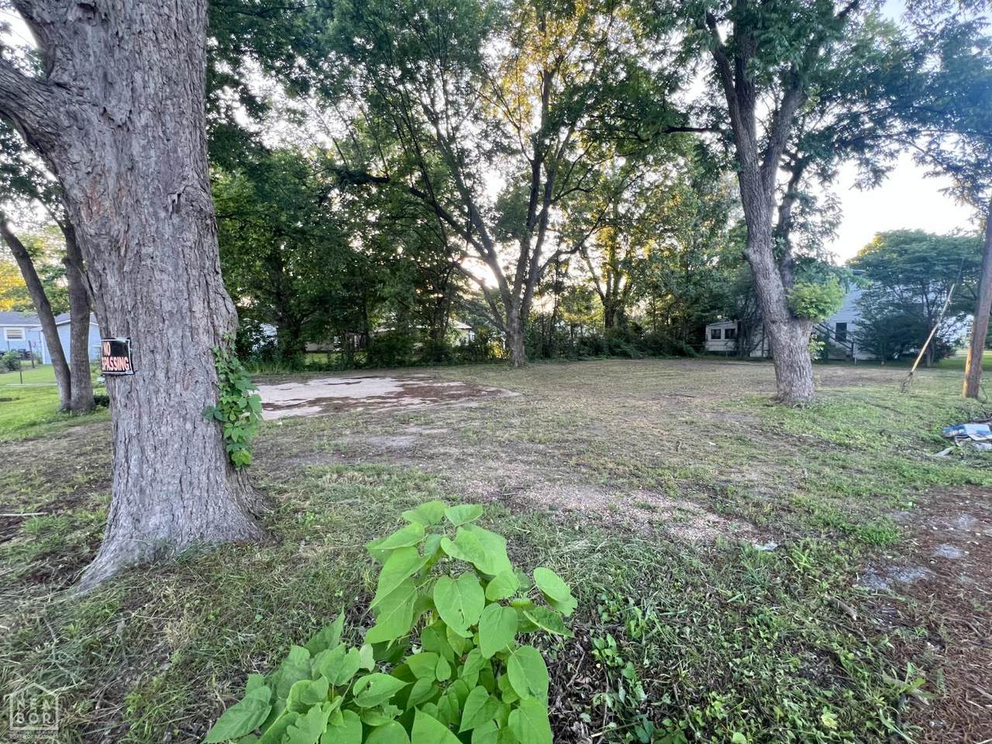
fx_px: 373
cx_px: 496
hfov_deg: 106.2
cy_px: 372
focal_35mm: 13
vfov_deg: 89.9
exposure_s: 1/99
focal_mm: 1.57
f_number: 1.8
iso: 125
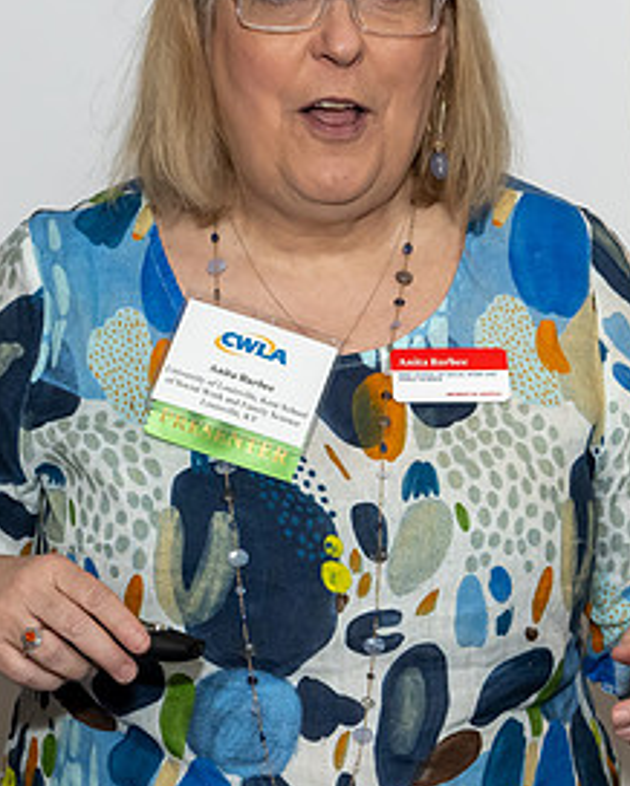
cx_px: 435
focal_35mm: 170
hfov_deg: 9.1
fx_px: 3958
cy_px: 302
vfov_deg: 11.3
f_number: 7.1
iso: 1000
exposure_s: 1/250
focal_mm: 44
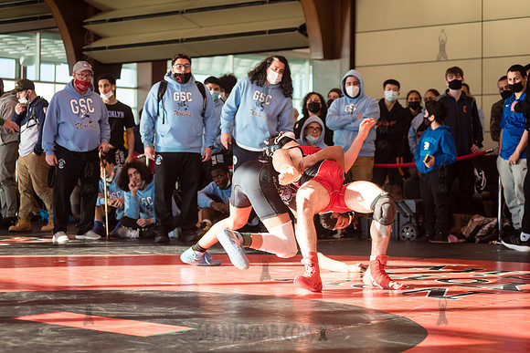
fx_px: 1178
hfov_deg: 25.4
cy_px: 176
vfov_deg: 17.1
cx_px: 265
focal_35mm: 80
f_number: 4
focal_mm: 80
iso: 400
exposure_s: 1/400
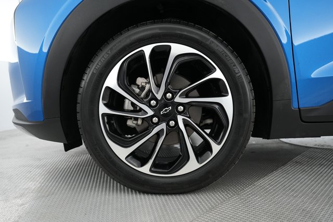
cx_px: 166
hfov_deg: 67.4
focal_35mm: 27
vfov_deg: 47.9
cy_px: 111
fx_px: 250
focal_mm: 27
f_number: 2.8
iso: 3200
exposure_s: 1/125
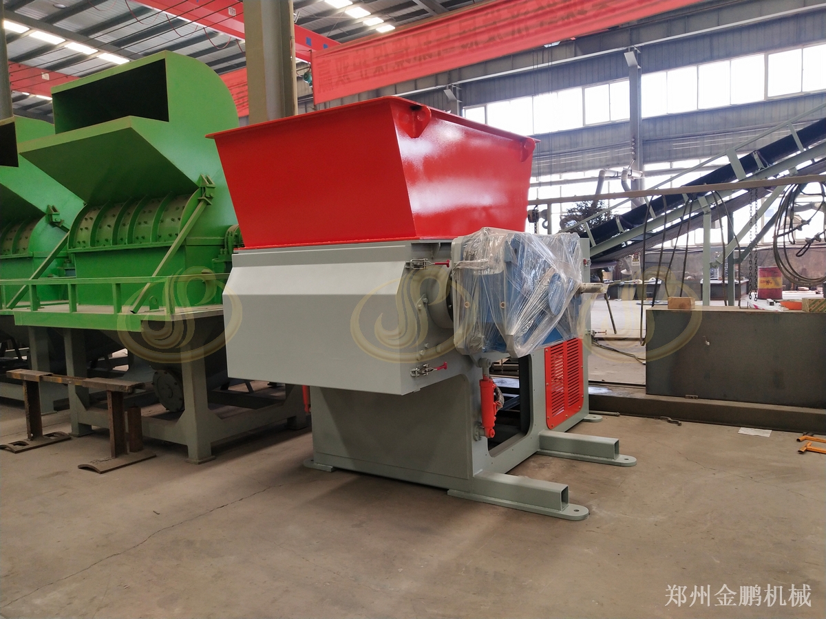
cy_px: 310
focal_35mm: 30
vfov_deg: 46.8
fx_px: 716
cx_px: 413
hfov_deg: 60.0
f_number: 1.8
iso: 226
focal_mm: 3.95
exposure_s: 1/100
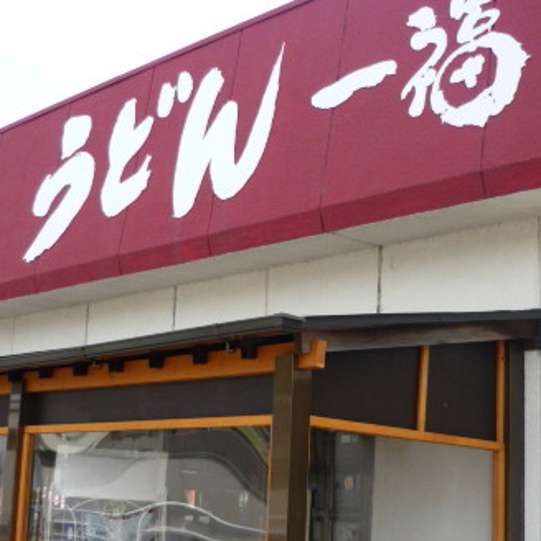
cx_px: 294
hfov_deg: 30.0
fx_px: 1008
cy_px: 302
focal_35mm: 57
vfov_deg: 30.0
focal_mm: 5.5
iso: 100
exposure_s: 1/500
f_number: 2.8
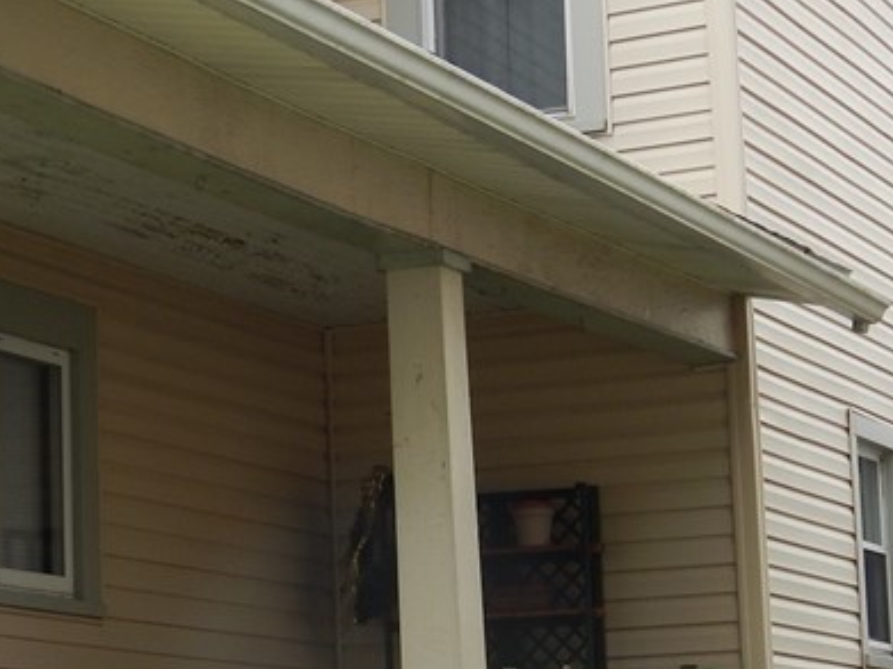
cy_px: 324
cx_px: 208
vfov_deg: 11.3
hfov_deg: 15.0
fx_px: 3378
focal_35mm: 131
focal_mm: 8.9
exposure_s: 1/250
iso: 125
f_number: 4
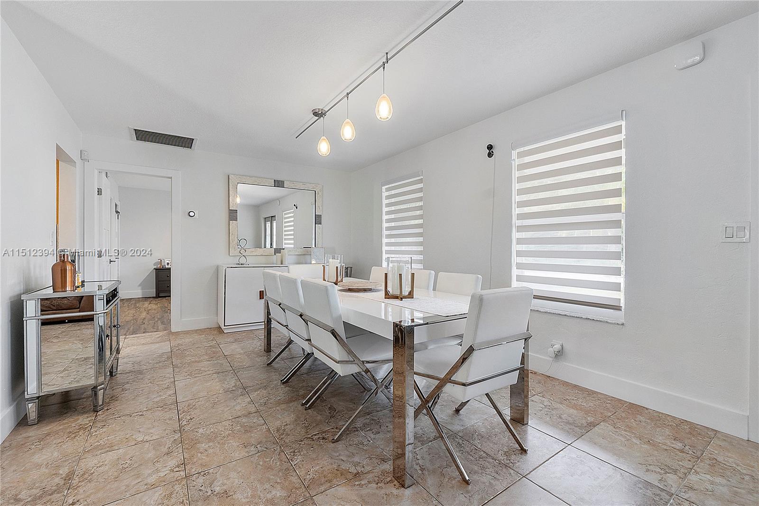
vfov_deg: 77.3
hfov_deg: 100.4
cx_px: 380
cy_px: 253
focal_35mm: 15
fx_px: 316
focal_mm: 10
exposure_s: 1/8
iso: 250
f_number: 9
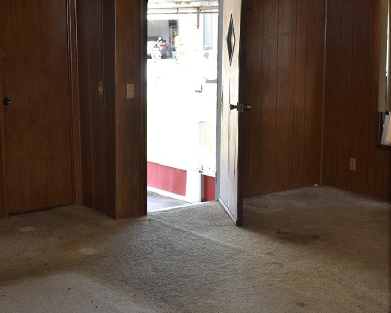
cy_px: 140
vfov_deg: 25.0
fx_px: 706
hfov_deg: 31.0
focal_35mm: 61
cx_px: 198
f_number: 4.8
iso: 400
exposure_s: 1/80
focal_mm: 32
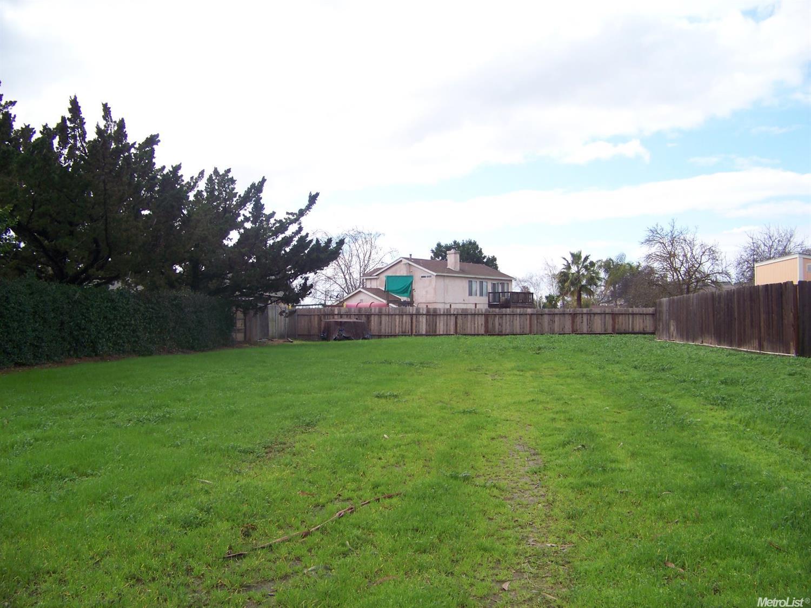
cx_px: 406
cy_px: 304
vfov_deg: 39.6
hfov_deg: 51.4
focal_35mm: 36
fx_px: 843
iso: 64
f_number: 2.8
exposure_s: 1/400
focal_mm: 5.85
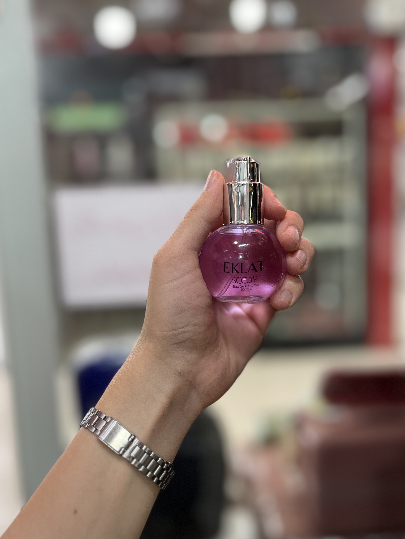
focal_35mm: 30
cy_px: 253
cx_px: 202
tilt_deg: -8.2
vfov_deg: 59.9
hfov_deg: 46.8
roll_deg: +2.4
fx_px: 468
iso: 80
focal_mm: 5.1
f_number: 1.6
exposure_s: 1/100
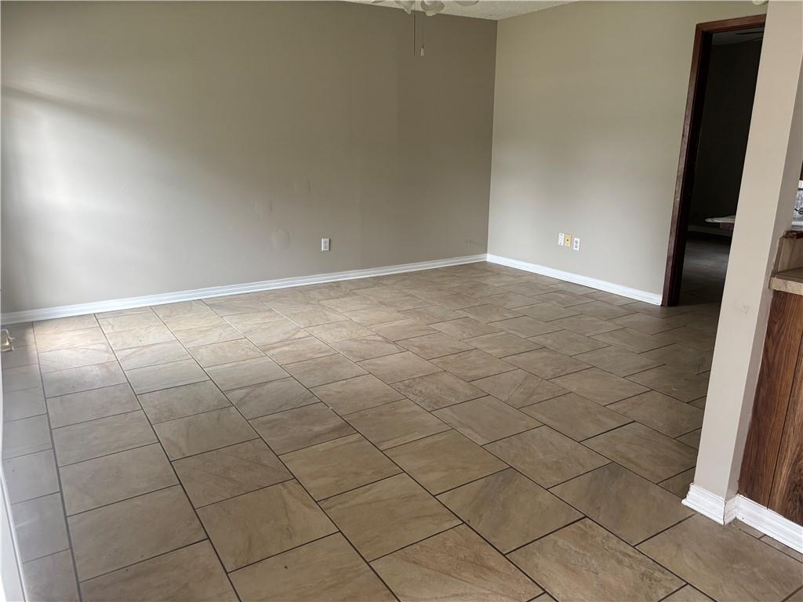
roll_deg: -0.6
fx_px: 603
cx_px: 402
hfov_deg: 67.3
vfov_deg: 53.1
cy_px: 301
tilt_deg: -16.1
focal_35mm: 26
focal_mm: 5.96
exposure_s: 1/121
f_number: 1.6
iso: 125
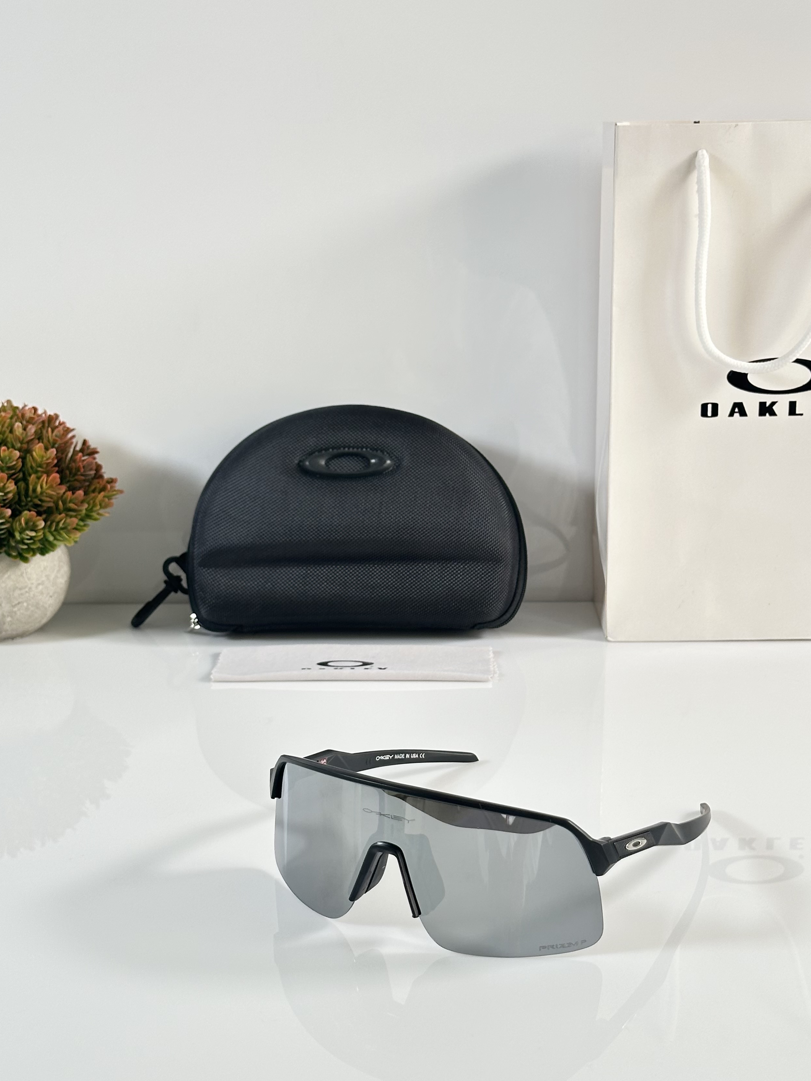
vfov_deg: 33.2
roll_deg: -0.1
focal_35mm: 58
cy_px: 580
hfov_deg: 25.2
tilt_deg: -16.0
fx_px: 1812
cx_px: 434
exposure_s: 1/100
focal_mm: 6.86
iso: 80
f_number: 1.78
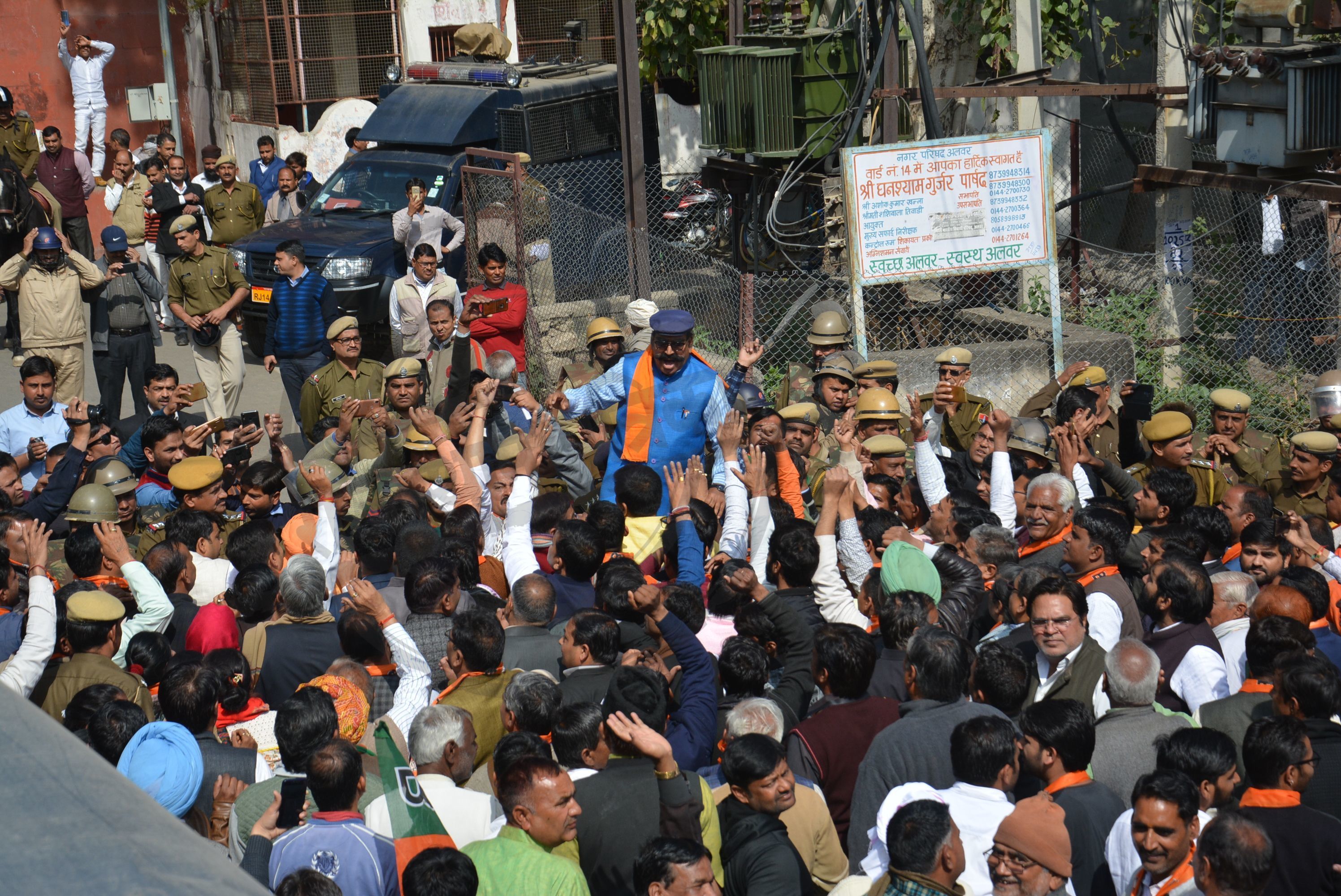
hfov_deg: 26.0
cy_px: 448
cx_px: 670
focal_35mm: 78
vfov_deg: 17.5
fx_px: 2908
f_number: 6.3
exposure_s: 1/1600
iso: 400
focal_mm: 52
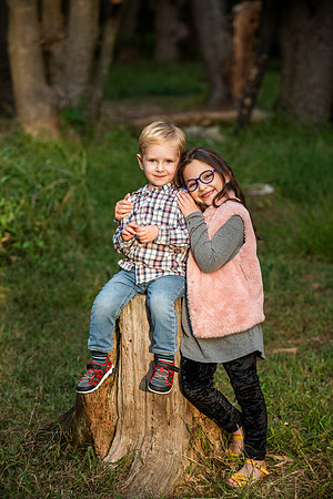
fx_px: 1609
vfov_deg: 17.6
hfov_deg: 11.8
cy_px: 250
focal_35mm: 116
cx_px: 166
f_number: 4
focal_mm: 116
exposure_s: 1/640
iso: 800
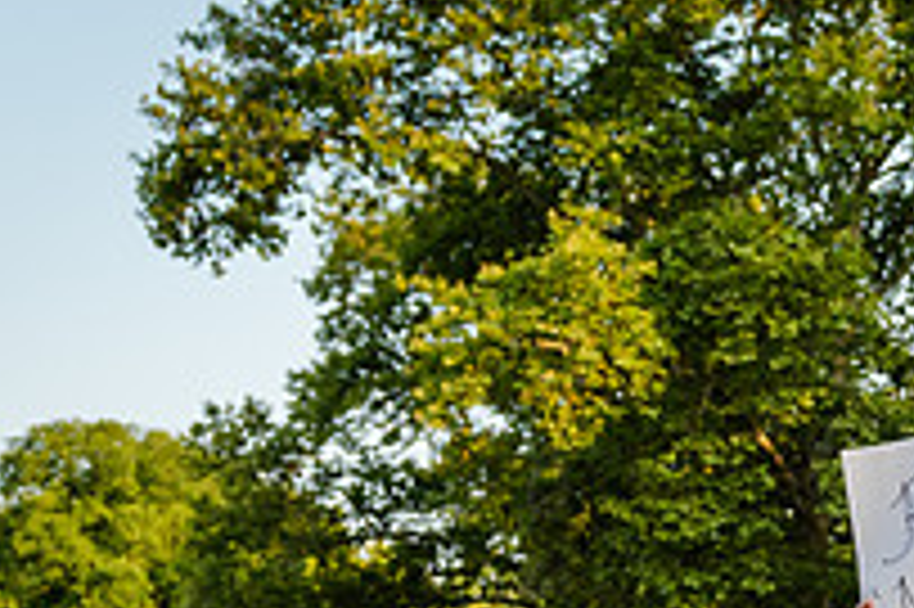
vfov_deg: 15.8
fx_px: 2106
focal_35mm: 83
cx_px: 1126
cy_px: 736
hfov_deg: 22.4
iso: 500
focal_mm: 24
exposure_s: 1/1000
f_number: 3.5
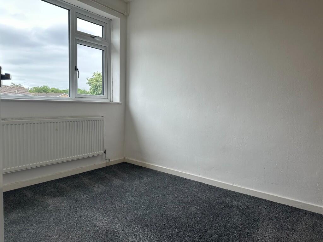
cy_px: 121
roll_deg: -1.4
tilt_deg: -5.1
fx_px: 224
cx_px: 162
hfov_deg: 71.6
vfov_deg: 56.8
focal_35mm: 24
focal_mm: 6.86
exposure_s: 1/258
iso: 80
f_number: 1.78
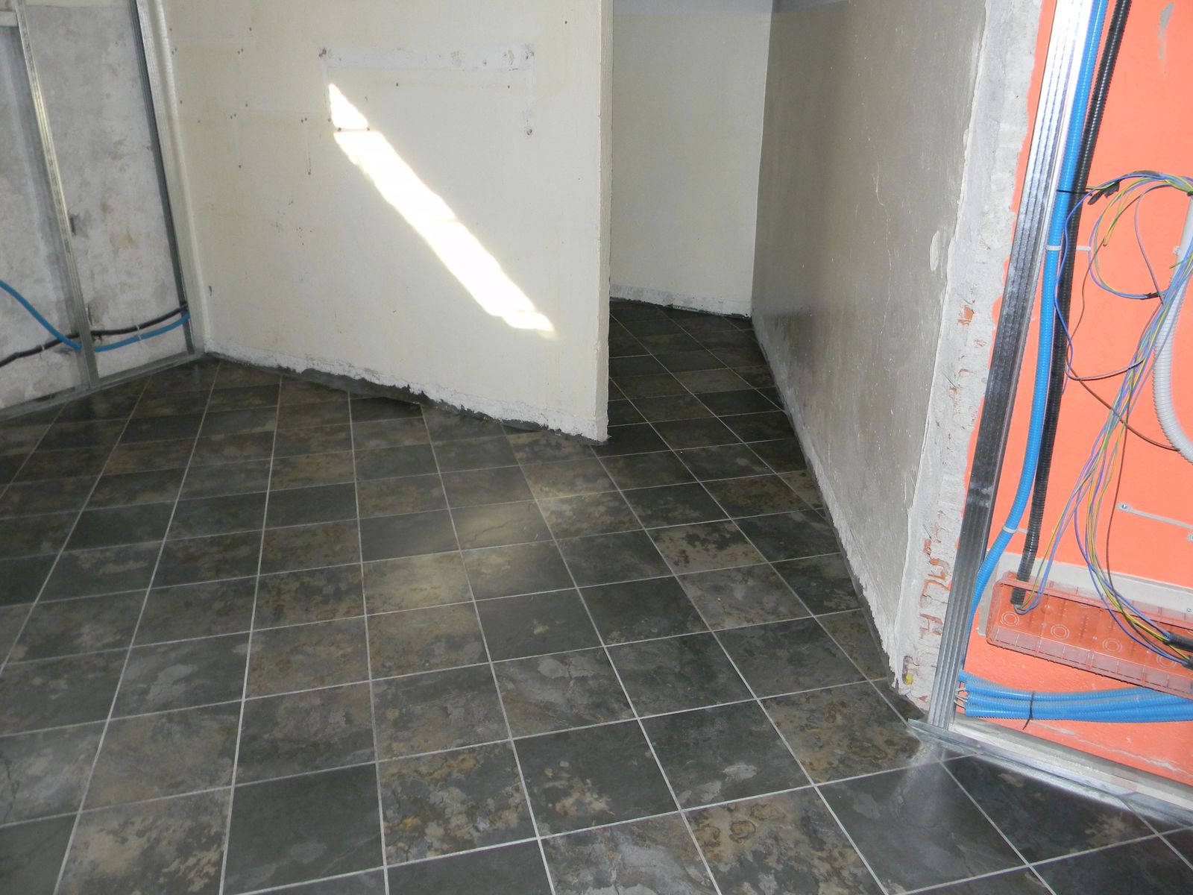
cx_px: 596
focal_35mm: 28
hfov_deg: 63.4
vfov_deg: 49.7
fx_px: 965
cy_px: 448
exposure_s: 1/26
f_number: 3.5
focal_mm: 5
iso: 200
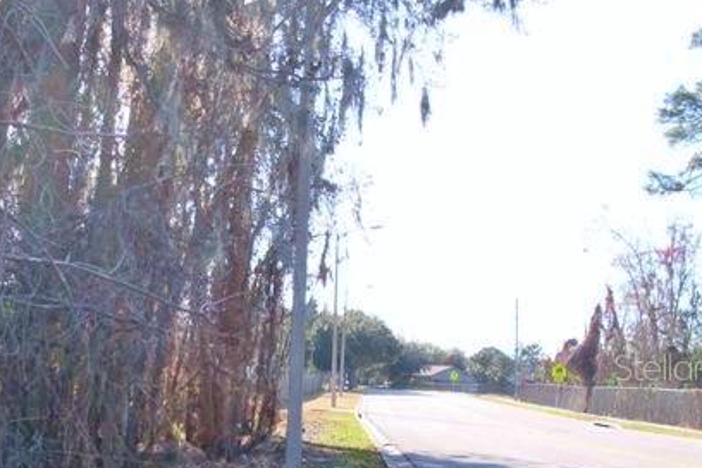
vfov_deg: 21.7
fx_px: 1209
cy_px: 366
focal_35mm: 62
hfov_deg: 32.1
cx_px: 225
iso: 80
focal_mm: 6.3
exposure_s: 1/500
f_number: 2.8
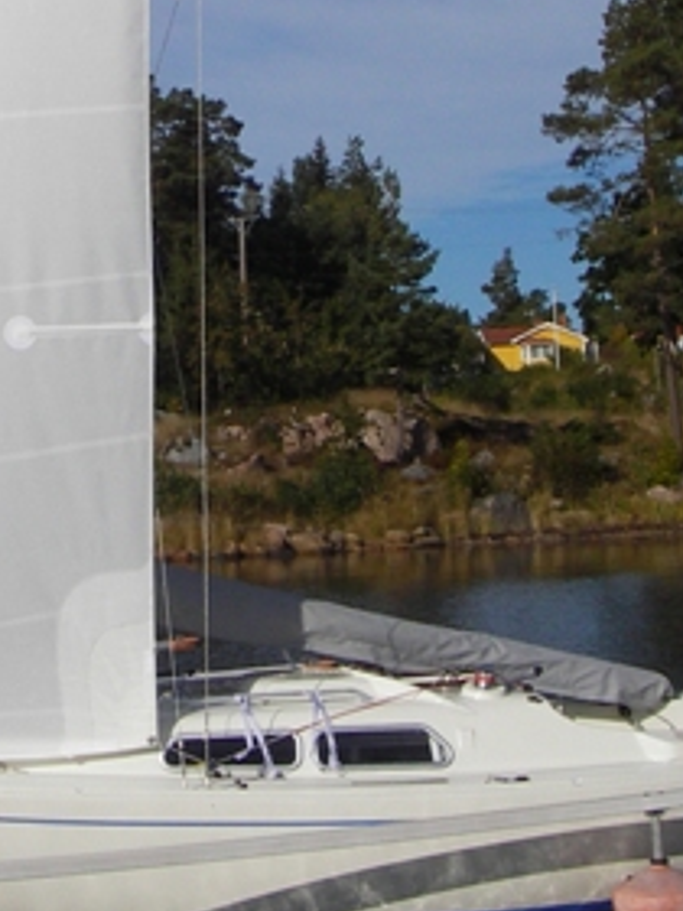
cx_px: 163
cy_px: -7
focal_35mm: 87
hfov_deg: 16.9
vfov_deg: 21.7
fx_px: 2289
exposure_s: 1/500
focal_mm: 6.3
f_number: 6.6
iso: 50
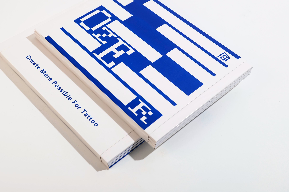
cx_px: 127
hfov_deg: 35.6
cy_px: 79
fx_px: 449
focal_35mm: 56
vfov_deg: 24.2
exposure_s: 1/125
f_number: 7.3
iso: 100
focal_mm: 45
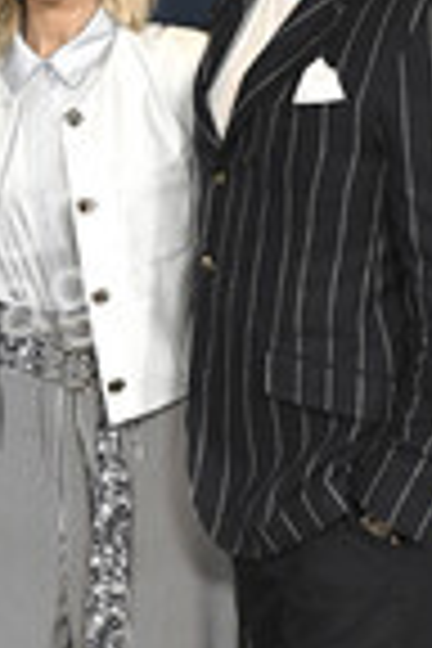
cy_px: 513
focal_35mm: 122
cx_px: 54
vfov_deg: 16.7
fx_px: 2196
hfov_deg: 11.2
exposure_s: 1/320
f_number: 5.6
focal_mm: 44
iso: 2000
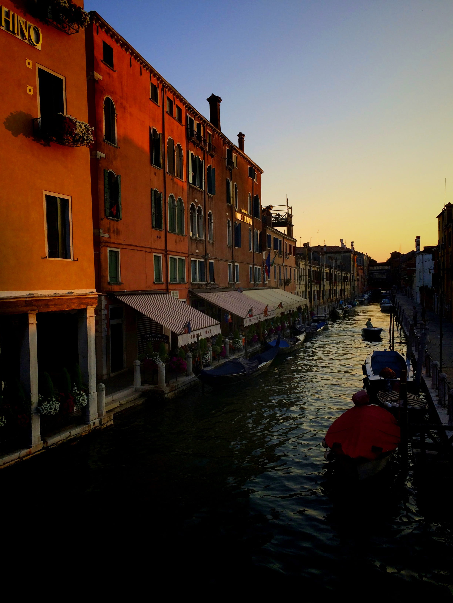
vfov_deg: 60.0
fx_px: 523
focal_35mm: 30
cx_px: 226
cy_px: 302
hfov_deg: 46.8
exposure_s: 1/707
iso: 32
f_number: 2.2
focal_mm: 4.1
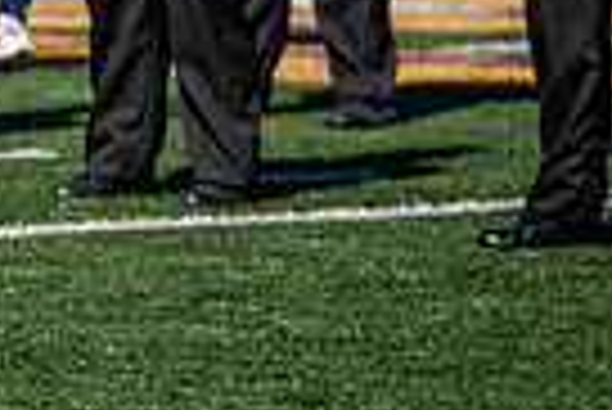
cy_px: -421
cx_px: -675
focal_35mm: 641
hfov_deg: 3.2
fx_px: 10908
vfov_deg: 2.1
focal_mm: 150
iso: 50
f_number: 4
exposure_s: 1/400
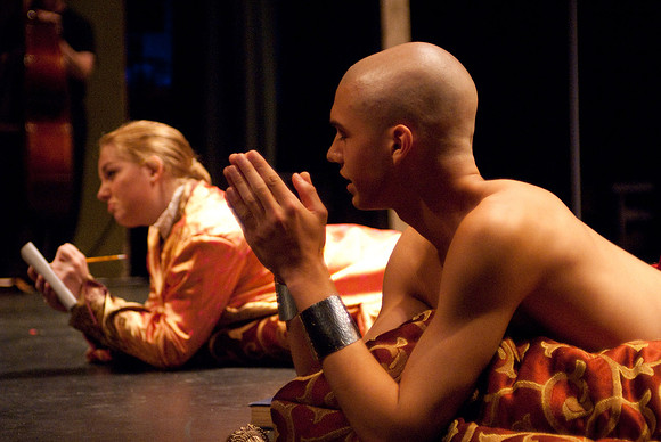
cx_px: 330
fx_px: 1599
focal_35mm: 87
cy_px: 221
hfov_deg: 23.4
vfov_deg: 15.7
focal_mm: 58
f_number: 2.8
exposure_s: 1/160
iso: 1000
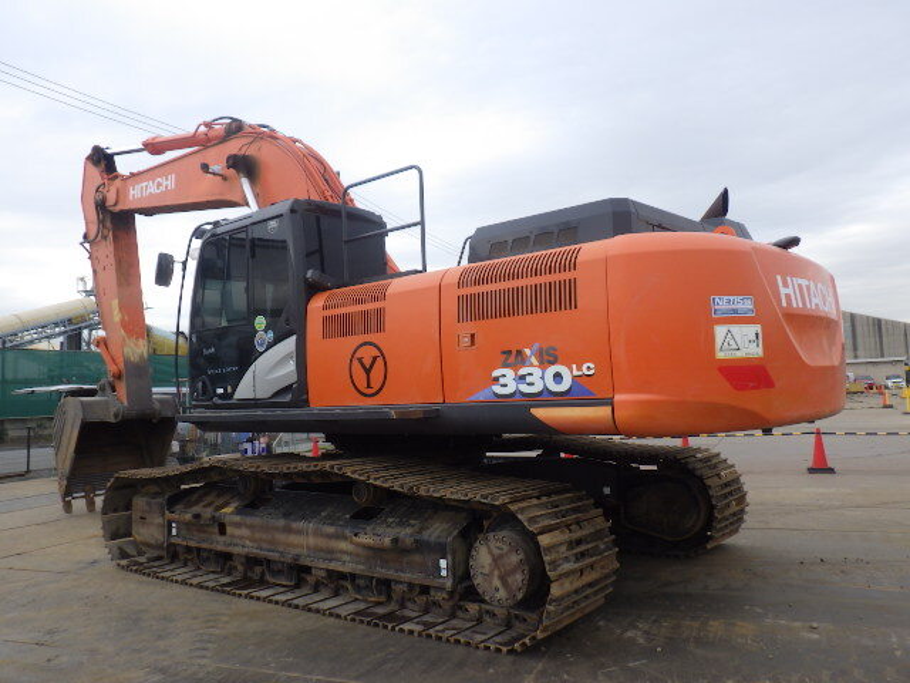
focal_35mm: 28
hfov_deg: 63.4
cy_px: 342
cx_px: 455
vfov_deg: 49.7
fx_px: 736
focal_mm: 5
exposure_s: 1/250
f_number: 4.2
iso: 125
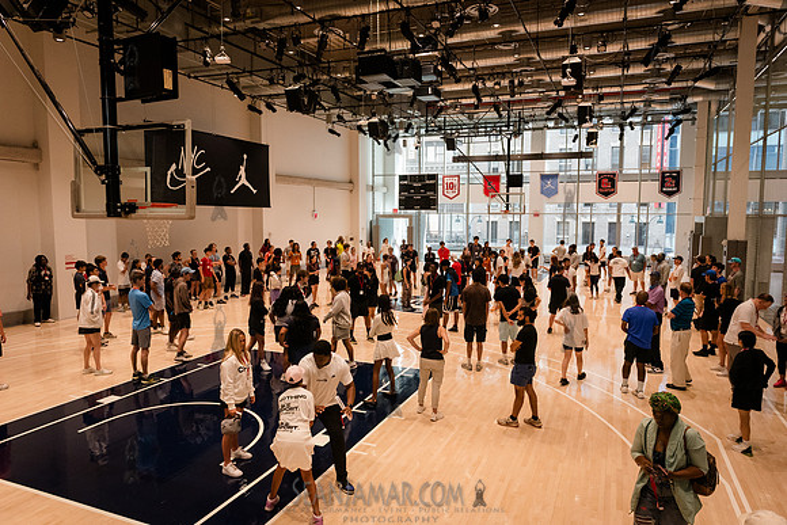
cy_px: 262
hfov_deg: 73.3
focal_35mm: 24
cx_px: 394
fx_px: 529
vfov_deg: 52.8
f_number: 5
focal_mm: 24
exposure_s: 1/400
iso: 5000
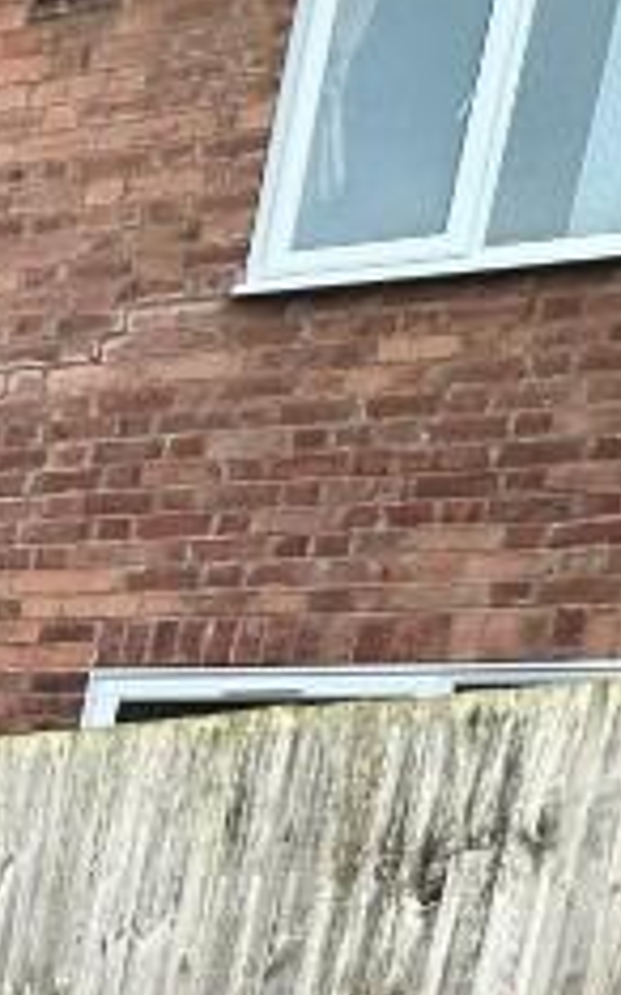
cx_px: -1046
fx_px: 1762
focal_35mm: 65
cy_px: 1250
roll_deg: -2.5
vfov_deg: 27.1
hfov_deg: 12.7
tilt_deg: -12.6
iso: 40
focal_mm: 2.22
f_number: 2.2
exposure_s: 1/363
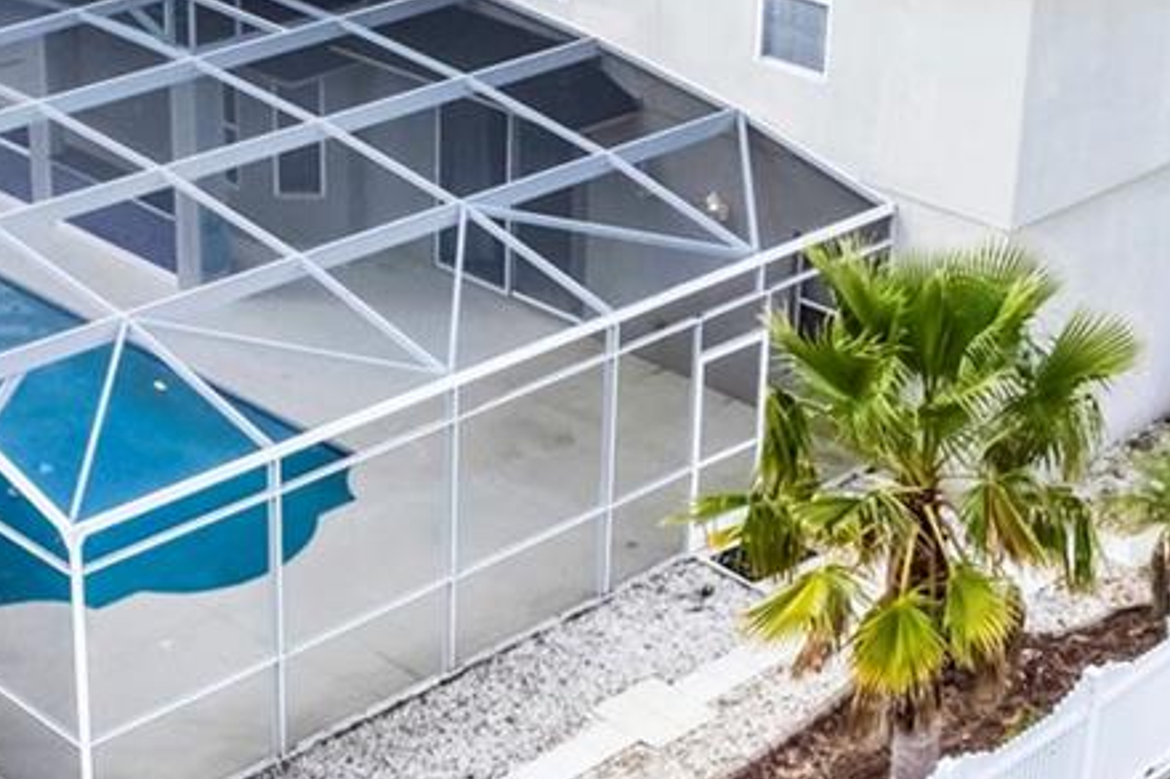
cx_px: 410
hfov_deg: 25.3
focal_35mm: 80
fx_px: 2599
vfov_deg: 17.0
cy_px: 323
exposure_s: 1/350
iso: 150
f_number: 2.8
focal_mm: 8.38
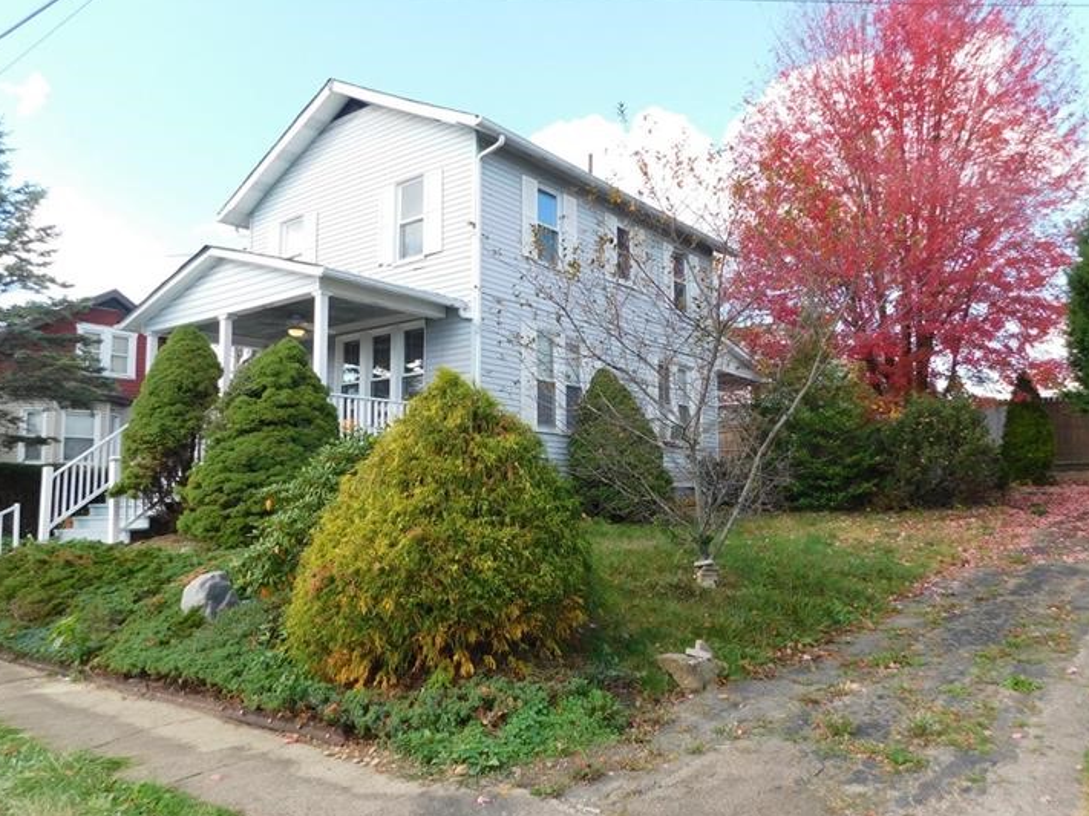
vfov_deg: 51.3
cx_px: 556
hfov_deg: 65.3
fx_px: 849
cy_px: 426
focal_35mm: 27
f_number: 3
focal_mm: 4.1
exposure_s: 1/320
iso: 125
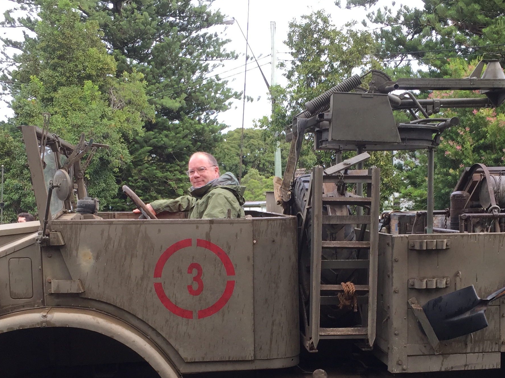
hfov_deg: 36.2
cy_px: 272
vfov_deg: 27.2
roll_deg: -1.0
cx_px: 273
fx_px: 773
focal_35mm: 53
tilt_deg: -2.5
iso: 32
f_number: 2.2
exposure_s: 1/191
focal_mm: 4.15
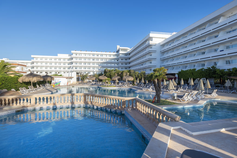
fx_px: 112
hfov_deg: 93.2
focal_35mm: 17
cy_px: 79
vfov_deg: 70.5
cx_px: 118
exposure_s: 1/125
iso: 64
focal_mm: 17
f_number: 8
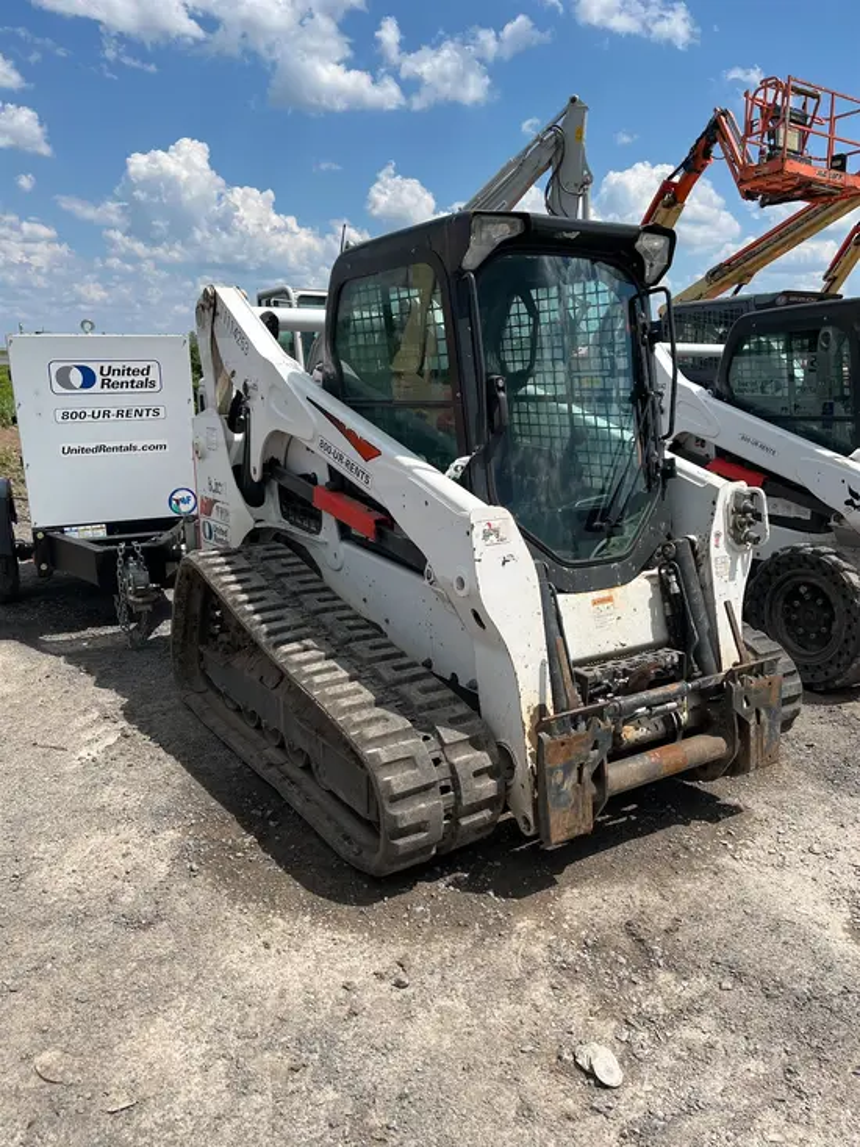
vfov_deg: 67.3
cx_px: 430
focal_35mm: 26
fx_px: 861
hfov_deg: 53.1
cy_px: 574
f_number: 1.6
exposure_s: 1/3876
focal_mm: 5.1
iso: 50
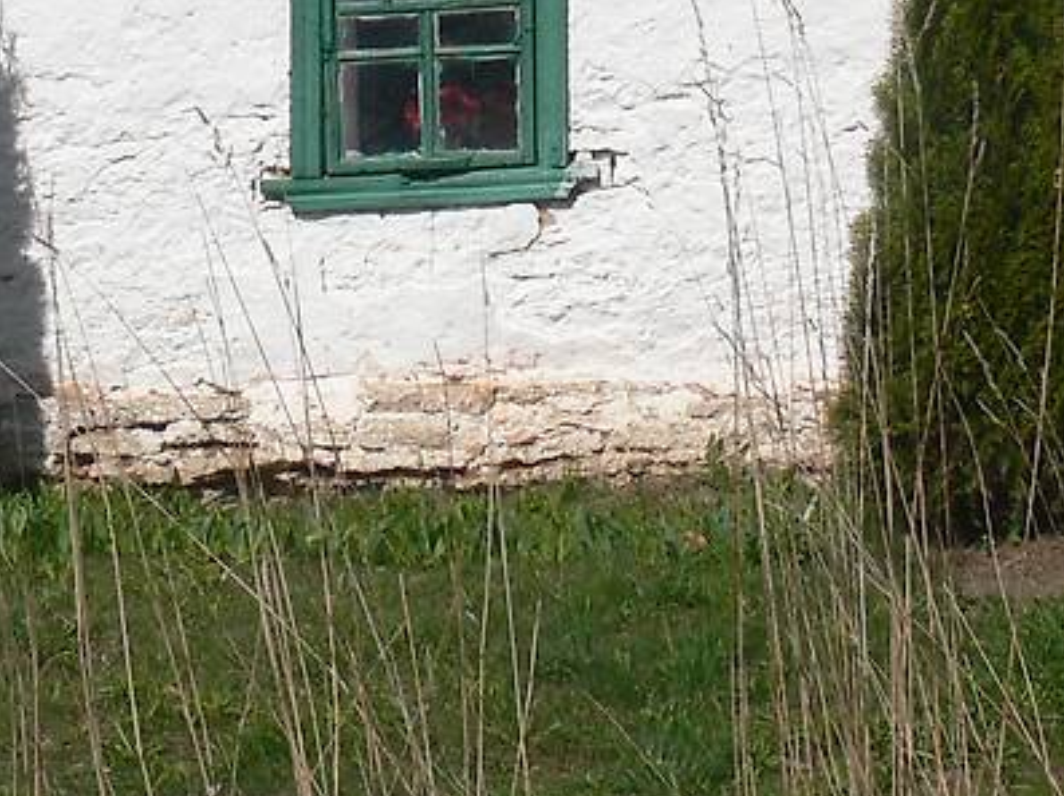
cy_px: -300
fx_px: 3532
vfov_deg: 12.4
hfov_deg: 17.1
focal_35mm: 115
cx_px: 356
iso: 80
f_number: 7.1
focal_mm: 8
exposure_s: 1/400
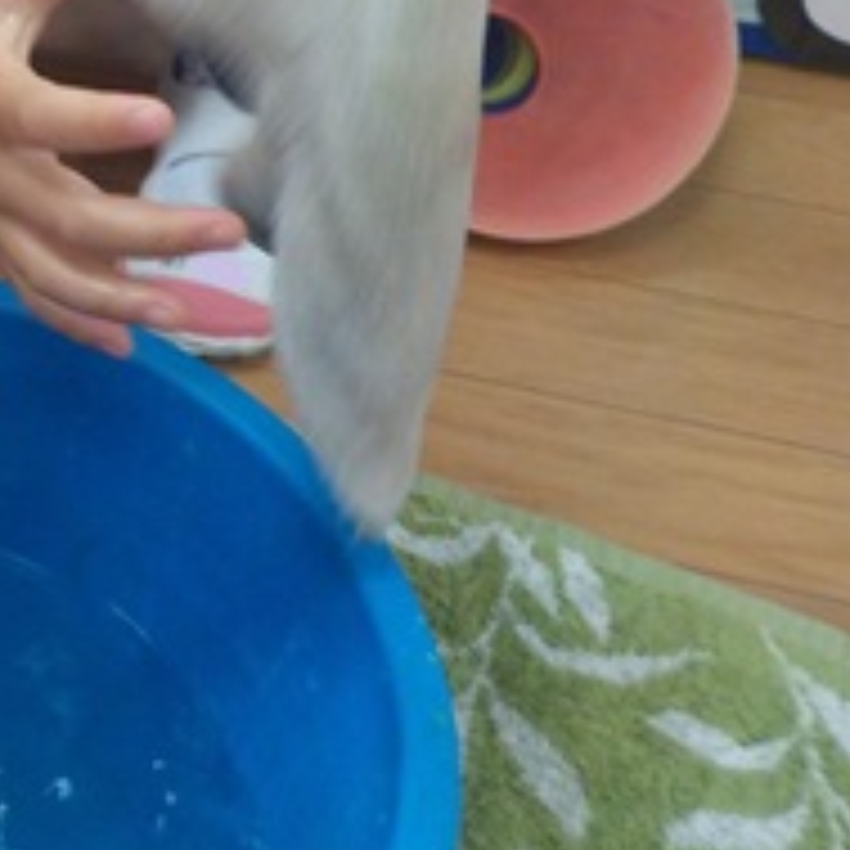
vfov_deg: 23.9
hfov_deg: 22.4
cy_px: 70
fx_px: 1945
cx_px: -211
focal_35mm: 70
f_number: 3.3
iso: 320
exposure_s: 1/30
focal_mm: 4.1
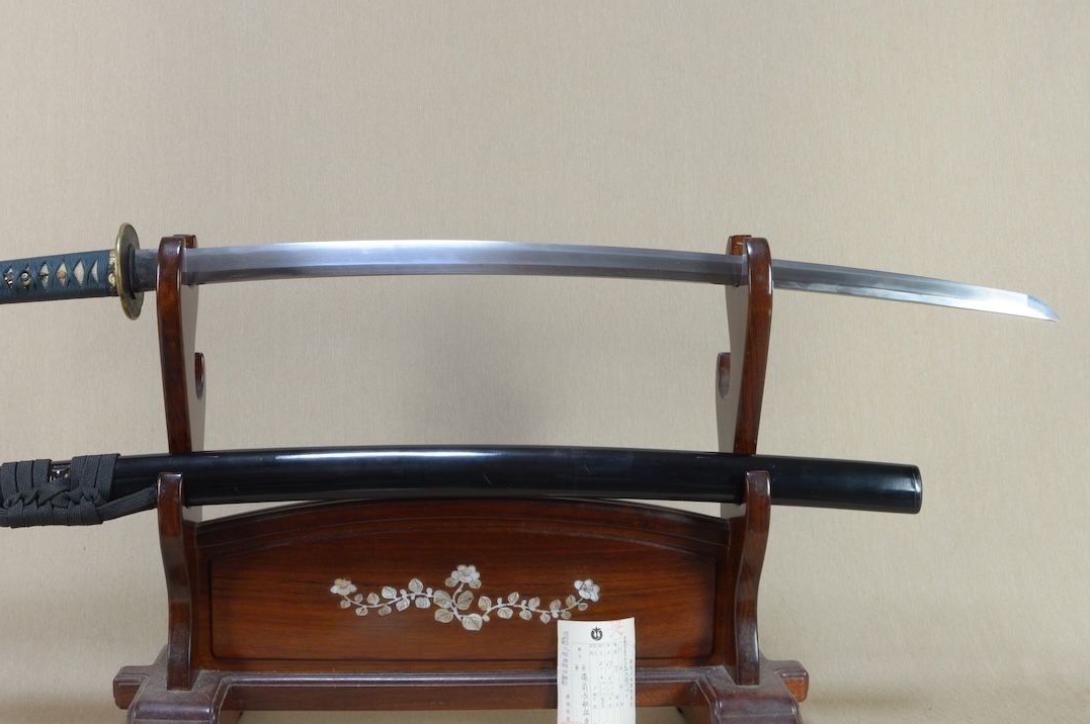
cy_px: 274
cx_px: 453
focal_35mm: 39
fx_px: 1180
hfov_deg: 49.4
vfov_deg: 34.0
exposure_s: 1/1.6
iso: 400
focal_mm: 20
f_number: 11
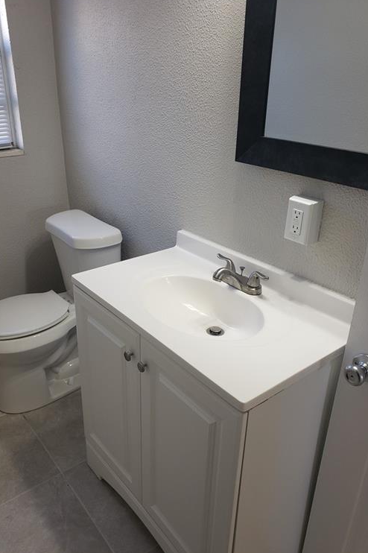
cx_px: 162
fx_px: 430
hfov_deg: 46.3
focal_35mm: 28
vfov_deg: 65.5
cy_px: 277
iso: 100
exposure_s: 1/60
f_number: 2.4
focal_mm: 4.3
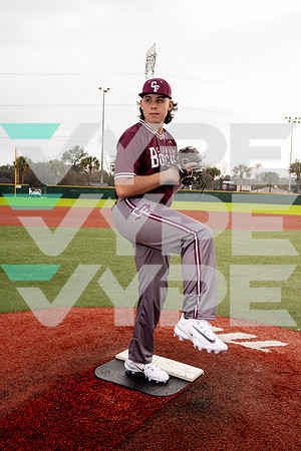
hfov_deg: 37.9
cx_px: 150
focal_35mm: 35
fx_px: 439
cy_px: 226
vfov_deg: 54.4
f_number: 5
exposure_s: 1/250
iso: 125
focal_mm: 35
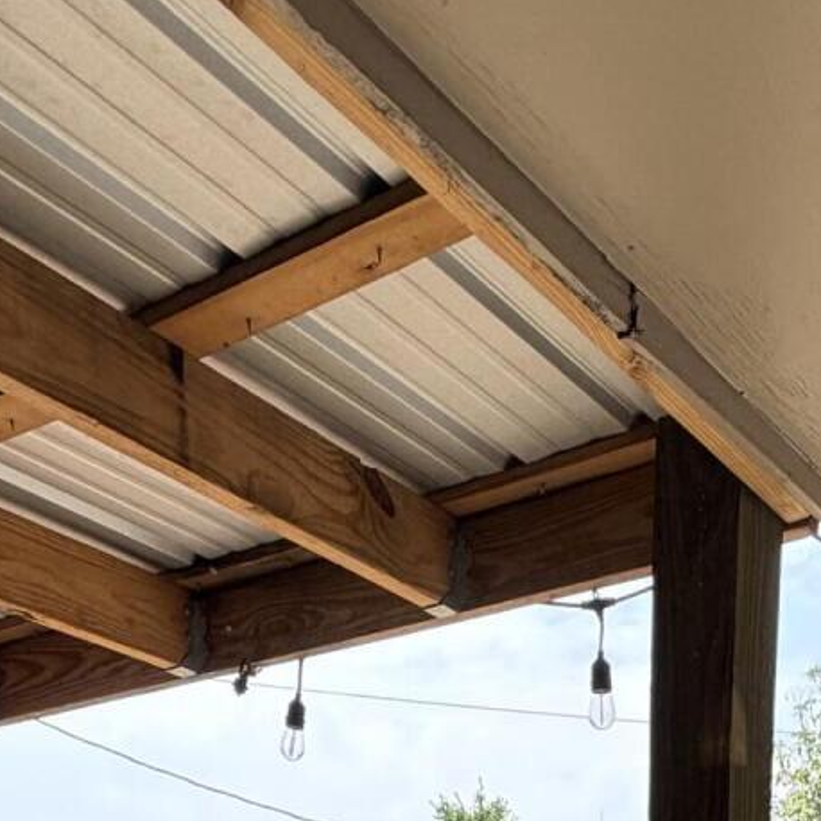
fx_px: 1449
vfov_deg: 20.5
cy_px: 1529
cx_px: 557
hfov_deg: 31.4
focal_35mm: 54
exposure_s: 1/709
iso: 40
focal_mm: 2.22
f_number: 2.2
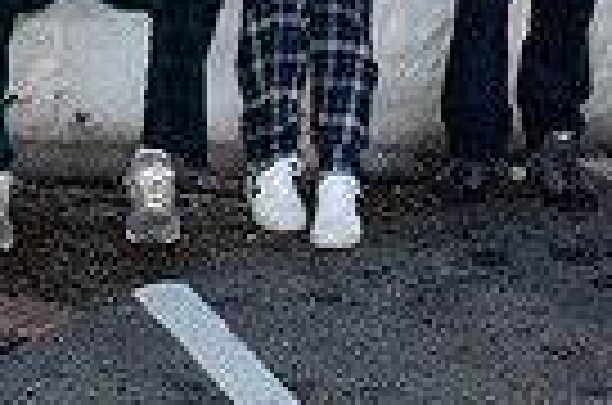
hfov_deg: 13.4
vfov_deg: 8.5
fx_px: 2612
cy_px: -344
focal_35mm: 154
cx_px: 274
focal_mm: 24
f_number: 8
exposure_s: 1/100
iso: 125
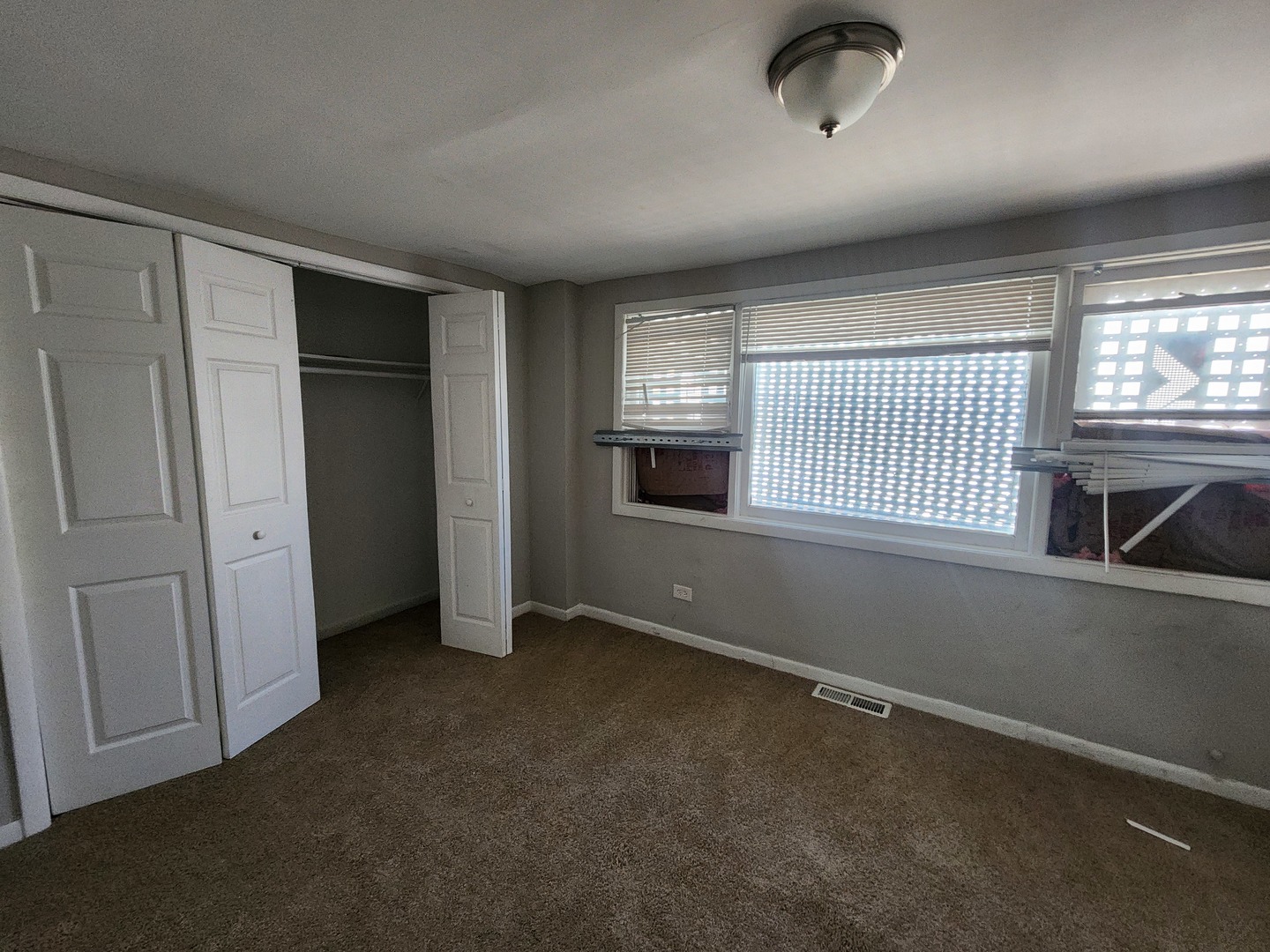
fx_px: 477
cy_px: 476
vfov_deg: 89.9
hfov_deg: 106.2
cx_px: 635
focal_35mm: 13
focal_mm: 2.2
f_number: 2.2
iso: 320
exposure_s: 1/60
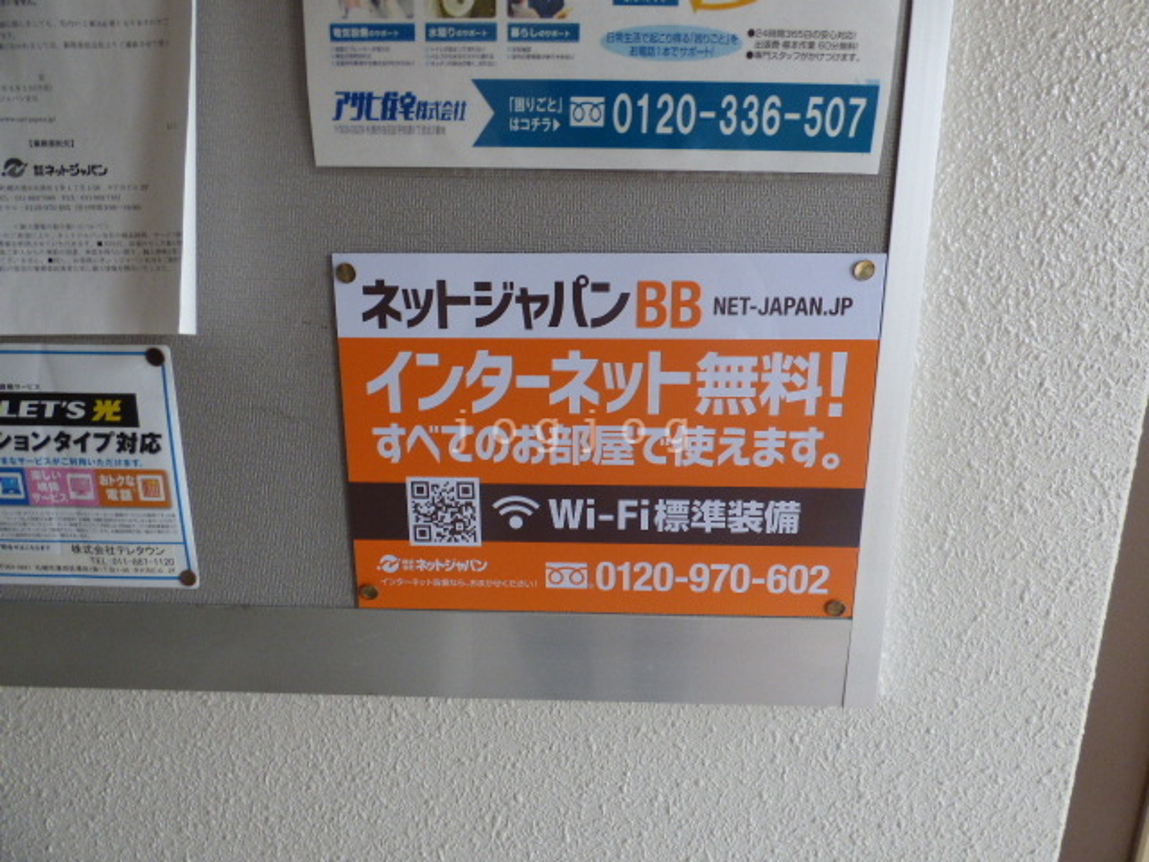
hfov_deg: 81.7
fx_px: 664
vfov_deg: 66.0
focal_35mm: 20
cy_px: 431
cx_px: 574
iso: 250
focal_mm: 3.58
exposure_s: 1/60
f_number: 2.8
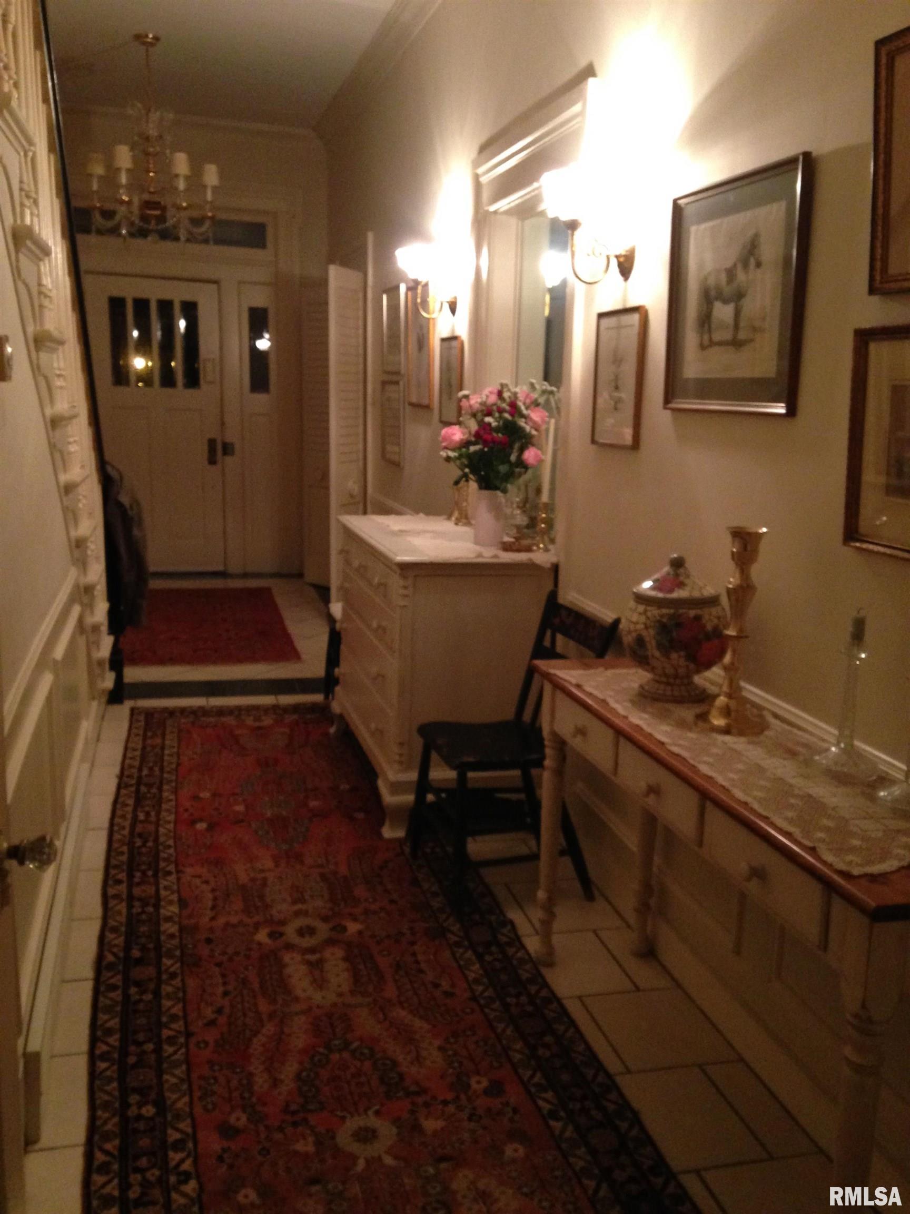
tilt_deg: -9.8
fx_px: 1157
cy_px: 607
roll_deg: -1.5
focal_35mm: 33
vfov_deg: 55.4
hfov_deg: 42.9
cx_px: 455
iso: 400
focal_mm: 4.12
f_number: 2.4
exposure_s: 1/20
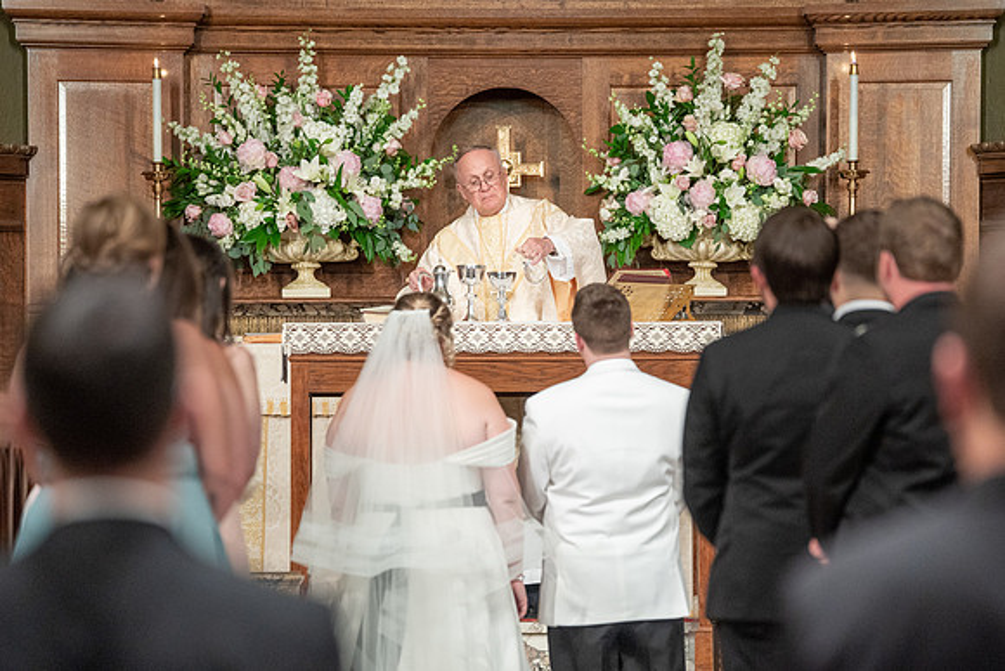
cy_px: 322
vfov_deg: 6.6
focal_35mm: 209
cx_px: 519
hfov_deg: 9.9
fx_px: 5828
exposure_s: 1/160
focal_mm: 198
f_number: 2.8
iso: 2000
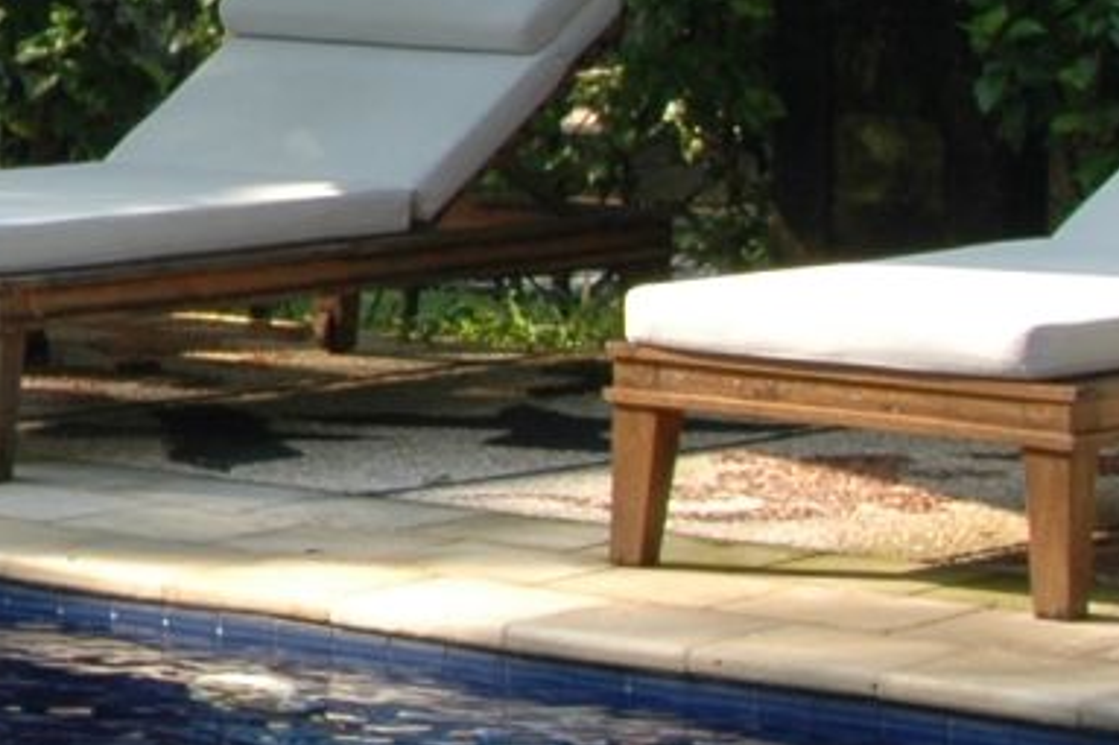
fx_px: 5841
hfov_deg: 9.9
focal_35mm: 188
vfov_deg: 7.2
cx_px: -1312
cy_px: -459
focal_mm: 24
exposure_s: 1/45
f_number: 11
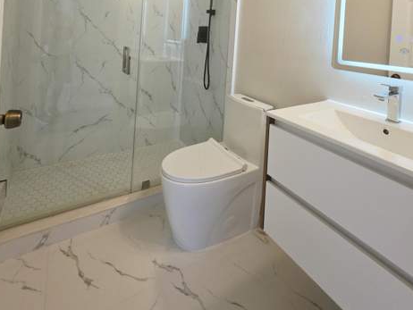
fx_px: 215
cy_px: 38
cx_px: 206
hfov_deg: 87.7
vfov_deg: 61.8
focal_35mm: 18
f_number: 1.9
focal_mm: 2.2
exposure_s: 1/120
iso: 160
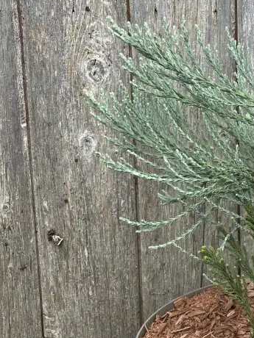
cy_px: 97
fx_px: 597
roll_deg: +1.6
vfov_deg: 31.3
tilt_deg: -9.2
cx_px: 263
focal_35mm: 61
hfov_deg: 22.9
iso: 32
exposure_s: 1/515
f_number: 1.6
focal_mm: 4.2
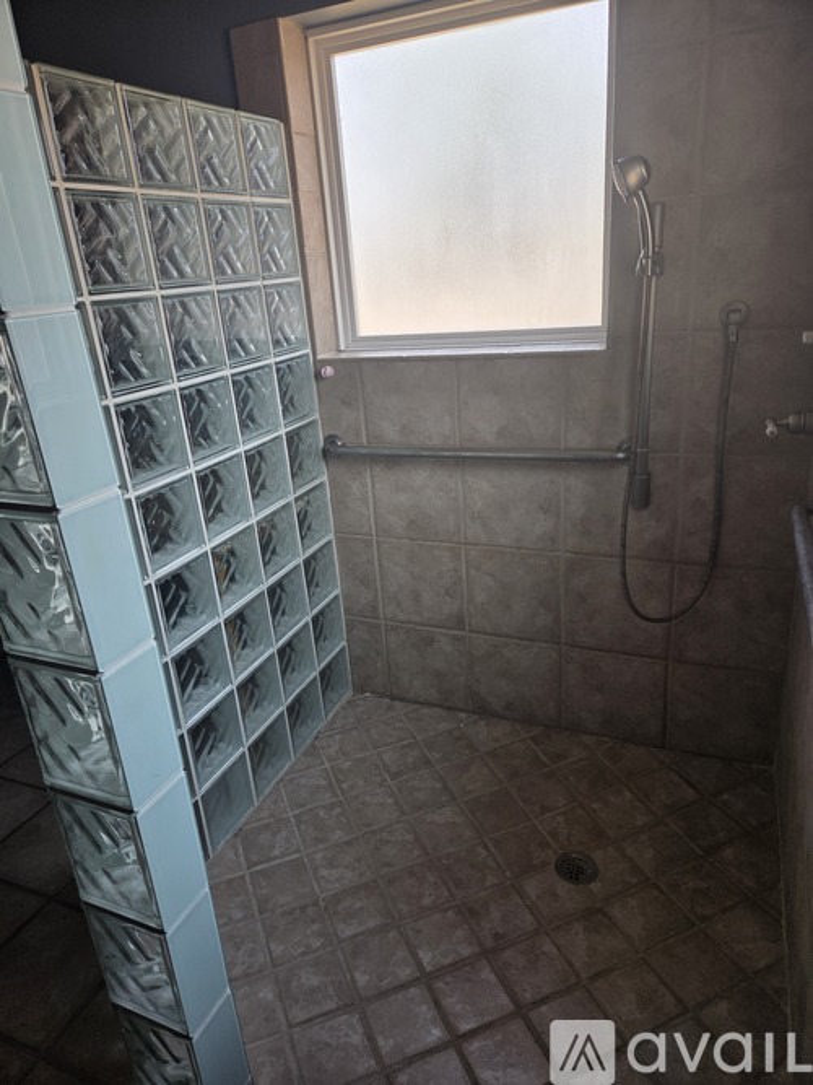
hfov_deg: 58.9
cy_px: 542
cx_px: 406
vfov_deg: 73.9
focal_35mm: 23
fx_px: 720
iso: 80
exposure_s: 1/907
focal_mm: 5.4
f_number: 1.8
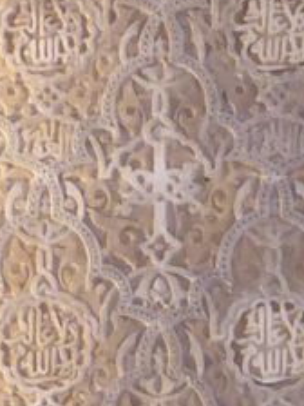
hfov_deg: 2.3
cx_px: 581
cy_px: 219
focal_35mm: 650
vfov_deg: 3.1
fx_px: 7611
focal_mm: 15
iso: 400
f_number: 4.8
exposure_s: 1/8
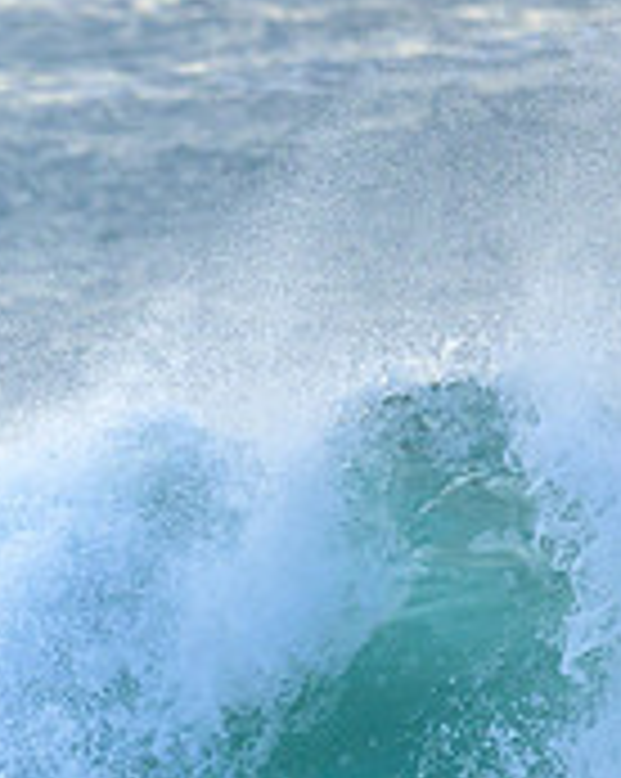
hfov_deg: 0.6
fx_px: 57997
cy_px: 861
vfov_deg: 0.8
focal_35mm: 2520
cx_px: -675
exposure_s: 1/2500
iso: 1400
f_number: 6.3
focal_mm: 800
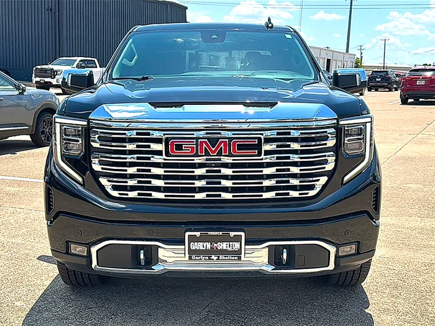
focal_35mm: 37
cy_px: 163
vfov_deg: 38.7
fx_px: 465
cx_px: 218
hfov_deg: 50.1
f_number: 1.78
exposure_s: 1/4049
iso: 80
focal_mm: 6.86
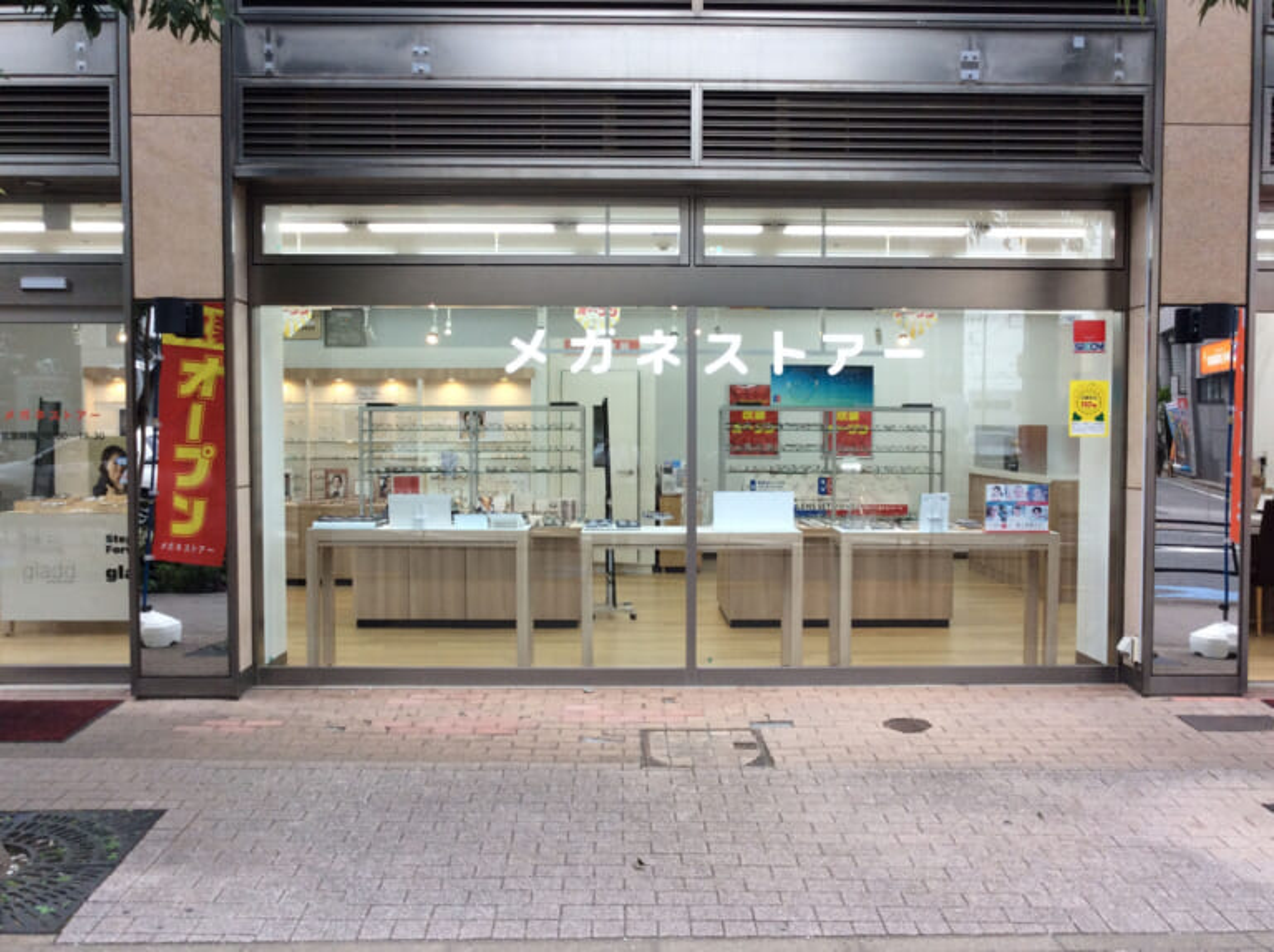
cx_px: 637
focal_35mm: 32
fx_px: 1176
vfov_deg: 44.1
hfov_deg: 56.9
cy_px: 476
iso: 40
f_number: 2.4
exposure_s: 1/120
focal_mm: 3.3
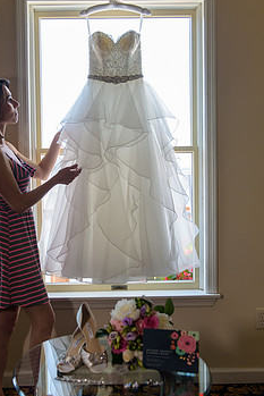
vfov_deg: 40.3
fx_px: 538
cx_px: 109
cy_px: 196
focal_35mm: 49
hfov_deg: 27.5
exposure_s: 1/250
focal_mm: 38
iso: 400
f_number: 3.2
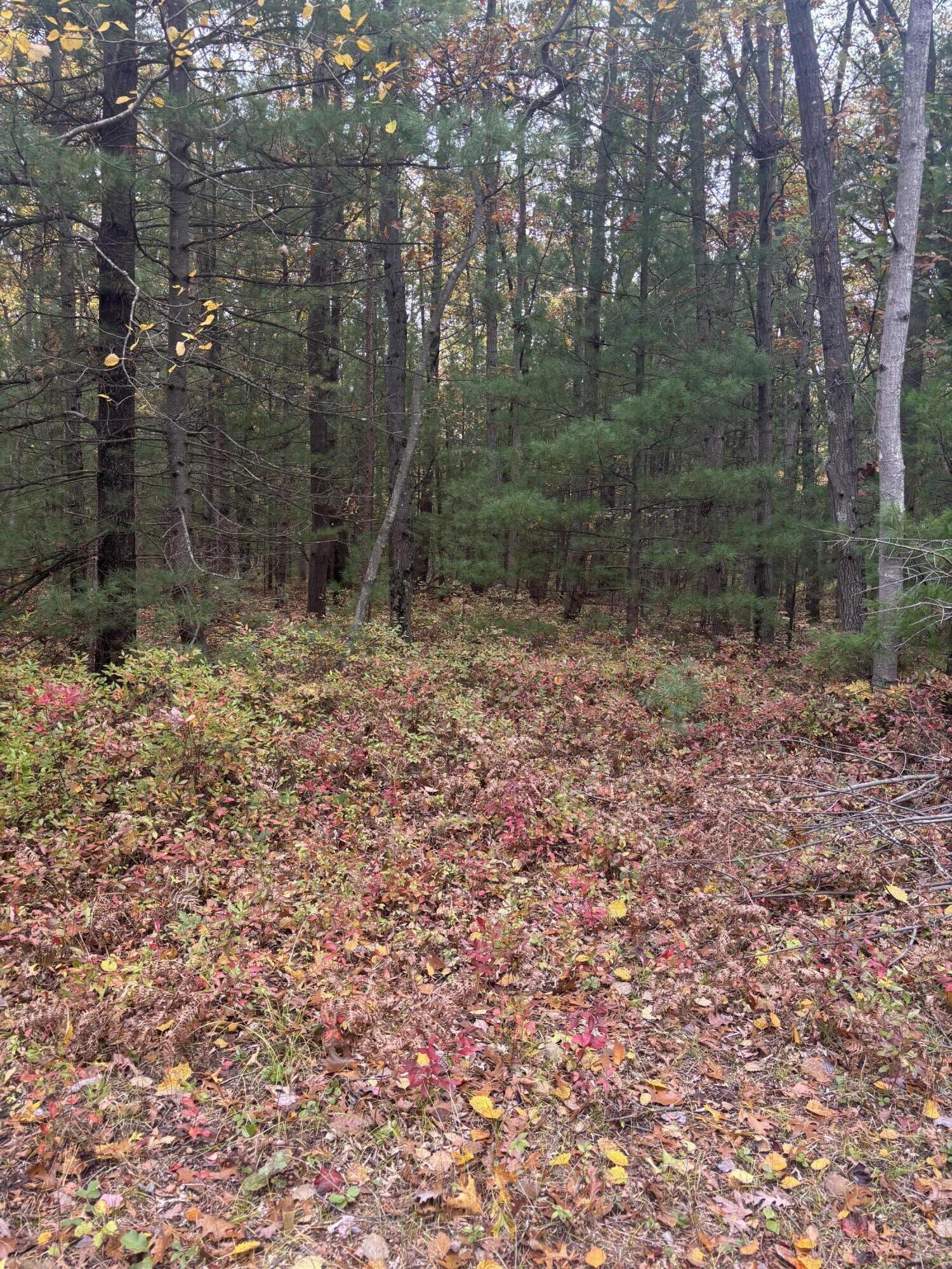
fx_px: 953
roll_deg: -1.8
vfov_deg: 67.3
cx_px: 476
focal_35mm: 26
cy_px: 634
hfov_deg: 53.1
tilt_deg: -7.1
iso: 50
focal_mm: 5.96
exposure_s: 1/121
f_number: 1.6
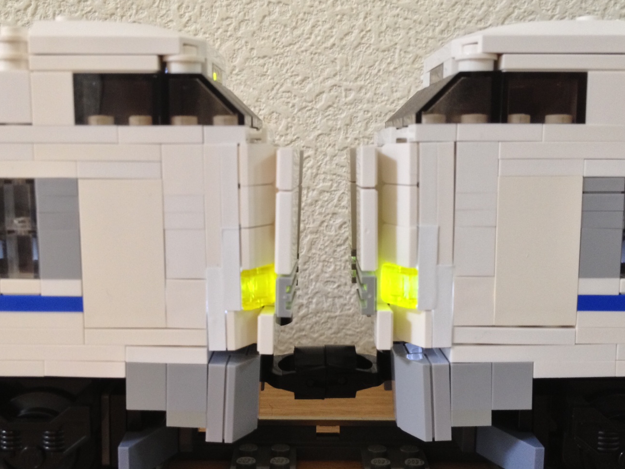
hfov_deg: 42.9
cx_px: 297
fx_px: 795
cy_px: 247
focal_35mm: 44
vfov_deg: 32.9
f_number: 2.4
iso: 160
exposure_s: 1/20
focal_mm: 4.28
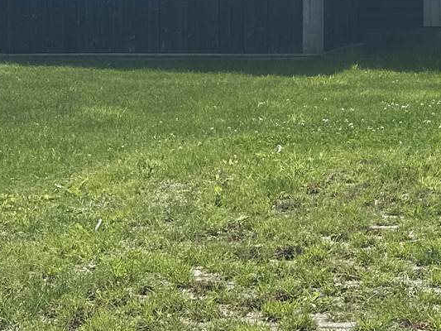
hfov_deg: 19.9
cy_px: -34
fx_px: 1147
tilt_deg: +0.2
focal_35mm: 90
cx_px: 578
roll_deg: -0.2
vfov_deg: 16.0
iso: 80
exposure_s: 1/5525
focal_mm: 6.86
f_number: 1.78
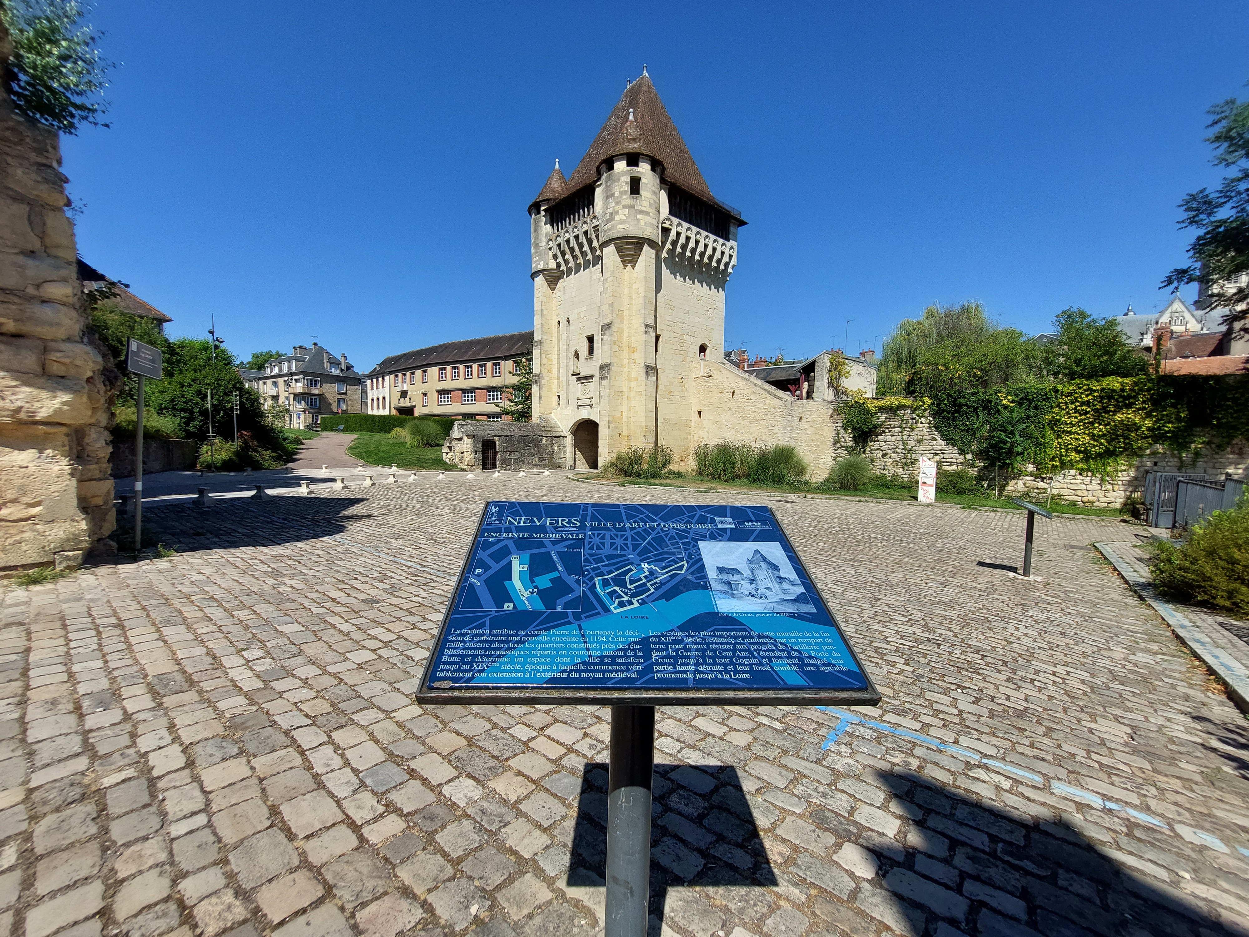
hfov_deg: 106.2
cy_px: 468
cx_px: 624
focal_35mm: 13
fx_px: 469
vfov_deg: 89.9
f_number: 2.2
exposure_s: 1/2426
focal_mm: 1.74
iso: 50
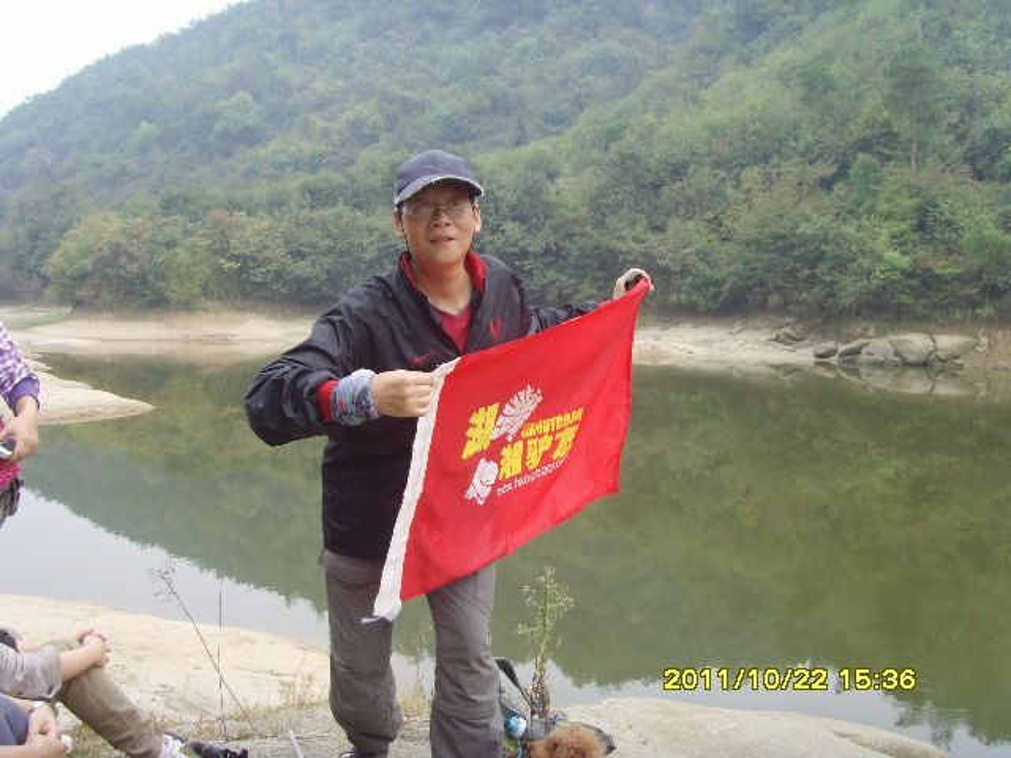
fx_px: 1139
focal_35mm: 39
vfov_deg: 36.8
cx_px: 506
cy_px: 379
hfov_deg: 47.9
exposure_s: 1/125
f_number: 3.5
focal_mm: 6.6
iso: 80
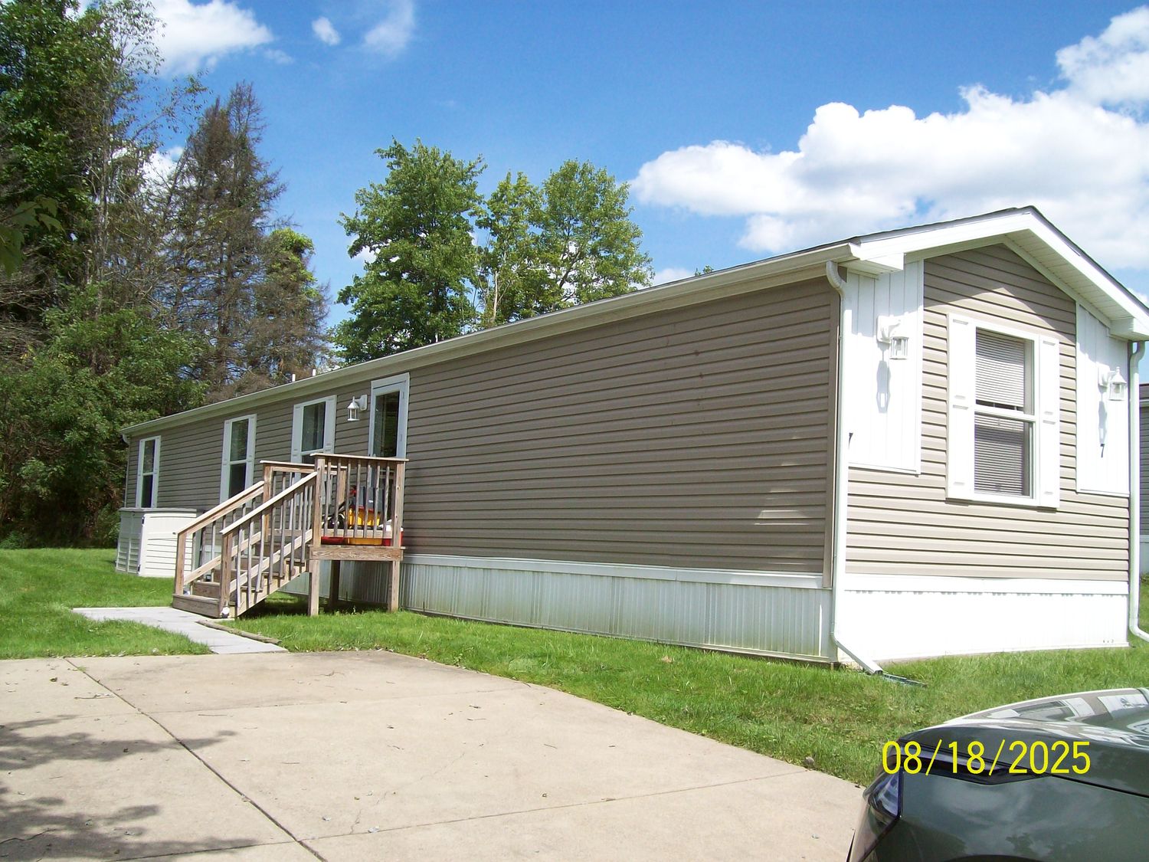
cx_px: 574
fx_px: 1195
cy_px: 431
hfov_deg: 51.4
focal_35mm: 36
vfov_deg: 39.7
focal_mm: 6
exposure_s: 1/468
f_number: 4.8
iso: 80
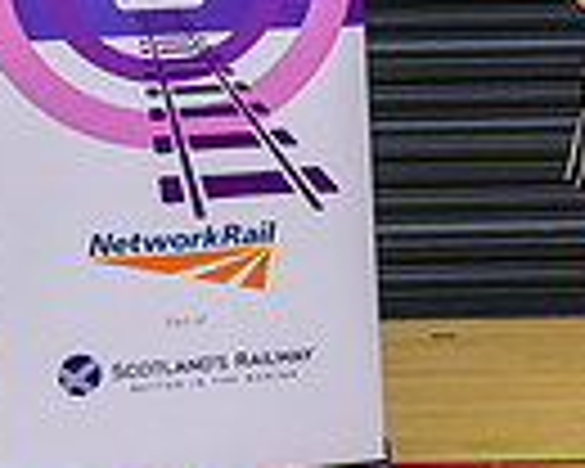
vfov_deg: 7.6
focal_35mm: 201
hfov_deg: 8.9
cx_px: 1316
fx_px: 3480
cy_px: -31
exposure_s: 1/640
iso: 5000
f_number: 3.5
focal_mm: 44
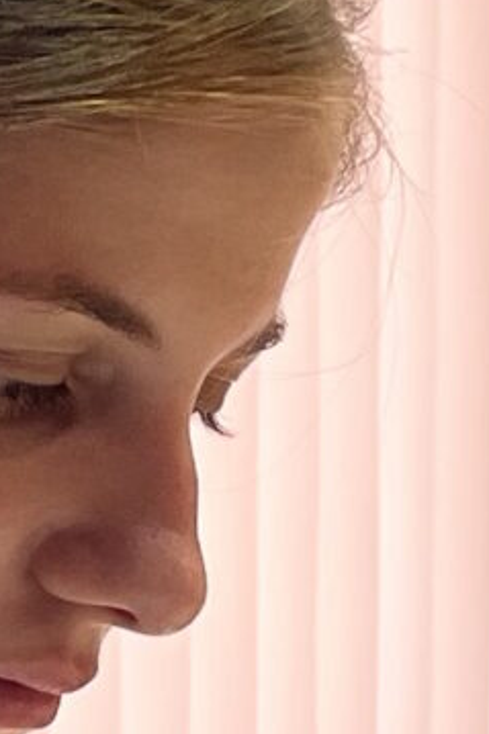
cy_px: 1084
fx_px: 3936
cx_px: 256
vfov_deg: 10.3
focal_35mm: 193
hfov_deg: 7.1
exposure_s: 1/100
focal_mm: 5.1
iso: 64
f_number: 1.6
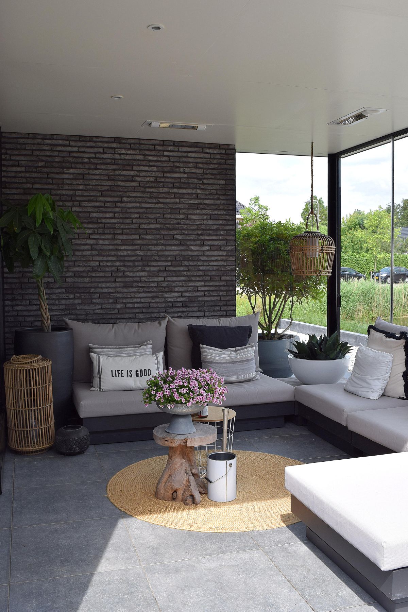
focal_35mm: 34
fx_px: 586
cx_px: 204
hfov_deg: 38.4
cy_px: 306
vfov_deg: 55.1
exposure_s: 1/250
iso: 200
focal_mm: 23
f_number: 8
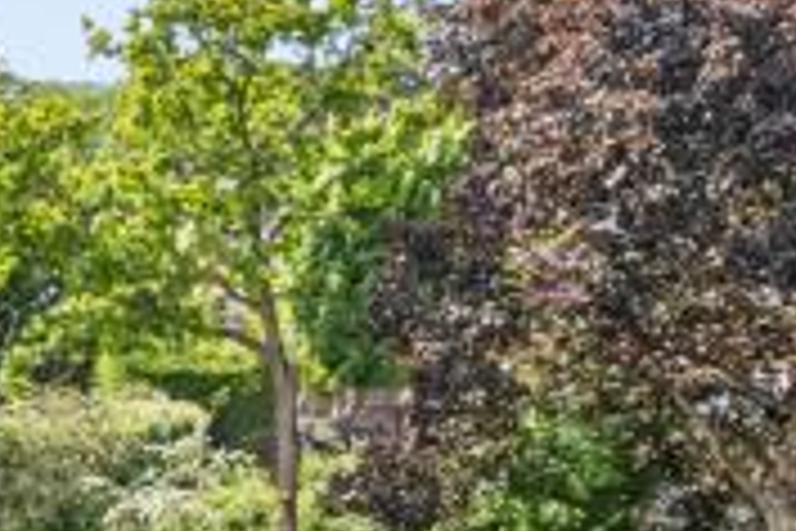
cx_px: -1070
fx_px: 2808
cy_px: 1107
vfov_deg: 9.9
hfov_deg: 12.7
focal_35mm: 127
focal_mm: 8.4
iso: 100
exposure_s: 1/640
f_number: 2.8
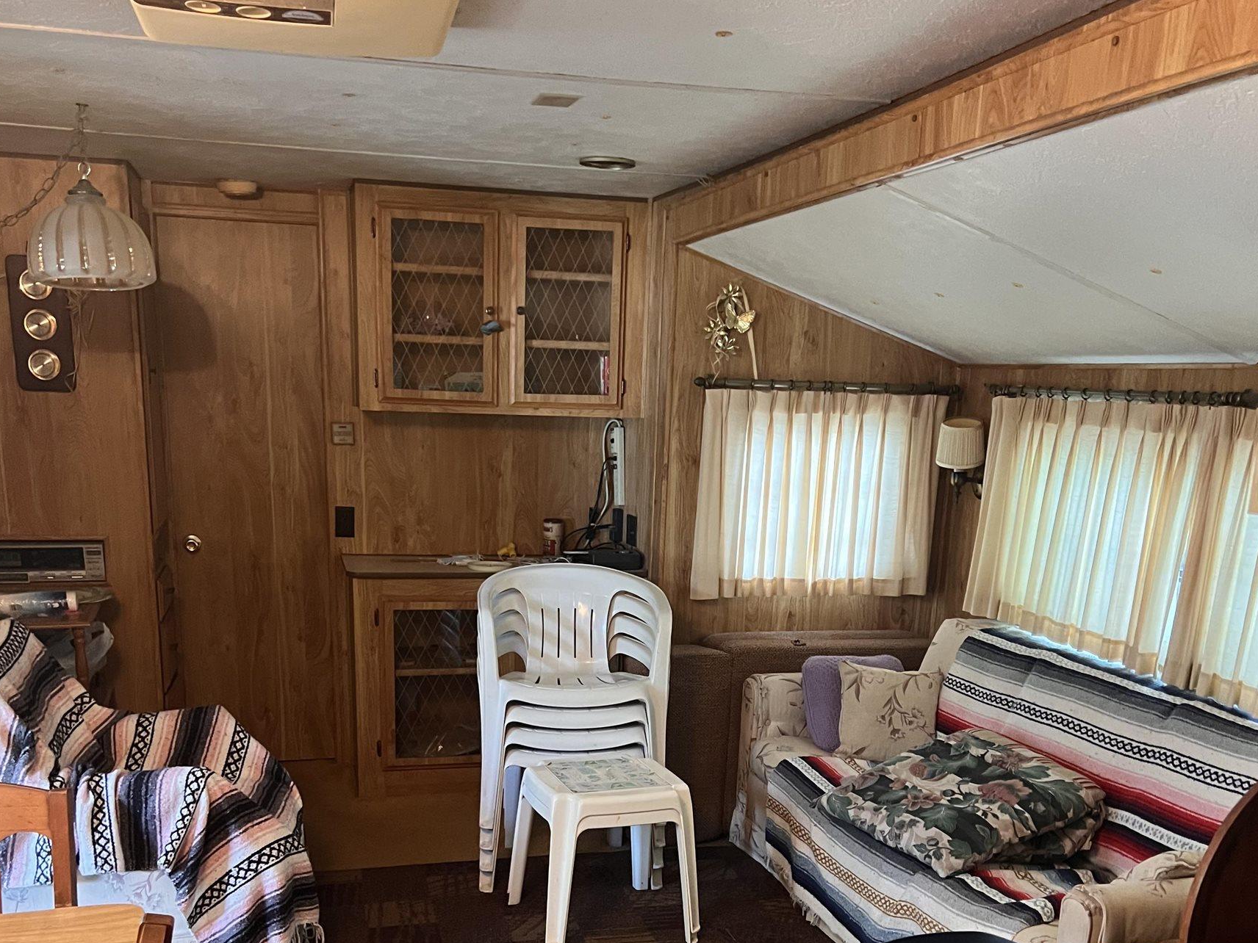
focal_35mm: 35
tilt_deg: -16.9
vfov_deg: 39.4
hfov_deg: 52.6
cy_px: 728
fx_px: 1272
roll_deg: -2.2
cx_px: 626
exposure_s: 1/40
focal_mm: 5.7
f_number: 1.5
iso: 500
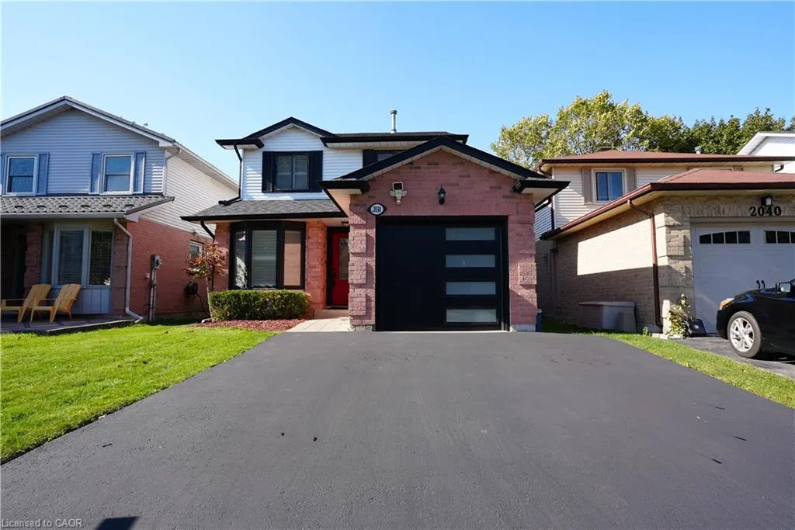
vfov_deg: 61.9
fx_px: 442
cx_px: 398
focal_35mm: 20
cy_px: 265
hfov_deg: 84.0
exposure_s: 1/100
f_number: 7.1
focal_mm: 20
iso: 80
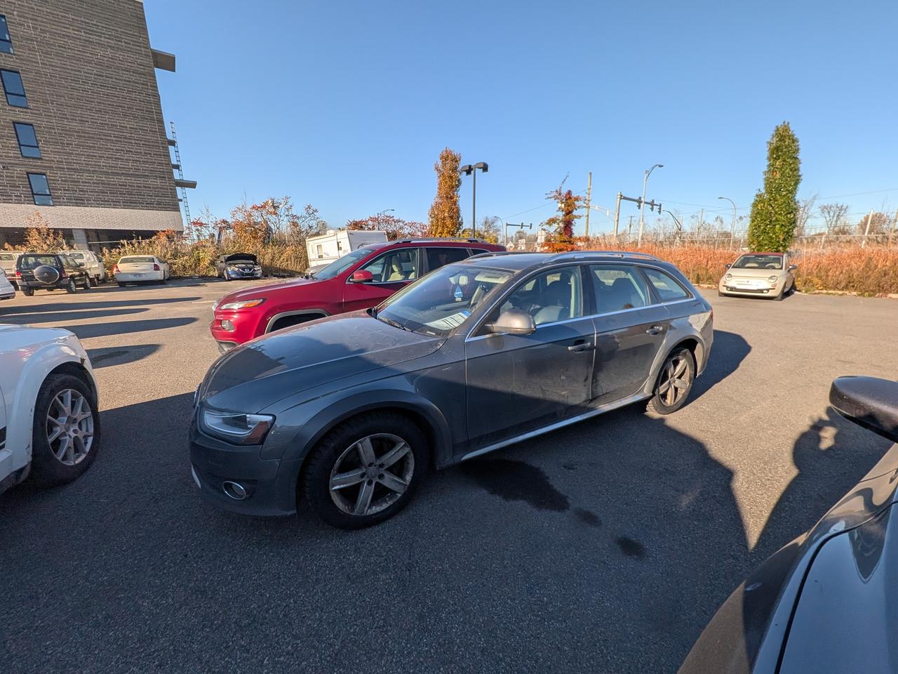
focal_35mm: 13
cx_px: 449
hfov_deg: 106.2
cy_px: 337
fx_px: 337
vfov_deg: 89.9
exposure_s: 1/935
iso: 32
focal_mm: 1.54
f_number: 2.2
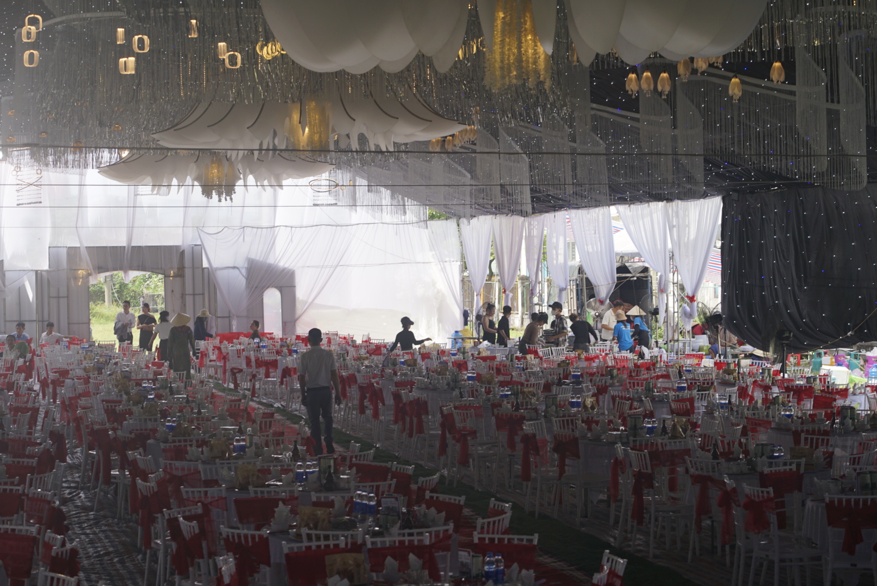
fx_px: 2072
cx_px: 438
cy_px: 293
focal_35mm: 85
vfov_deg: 16.1
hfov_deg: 23.9
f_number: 6.3
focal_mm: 85
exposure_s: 1/125
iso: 100
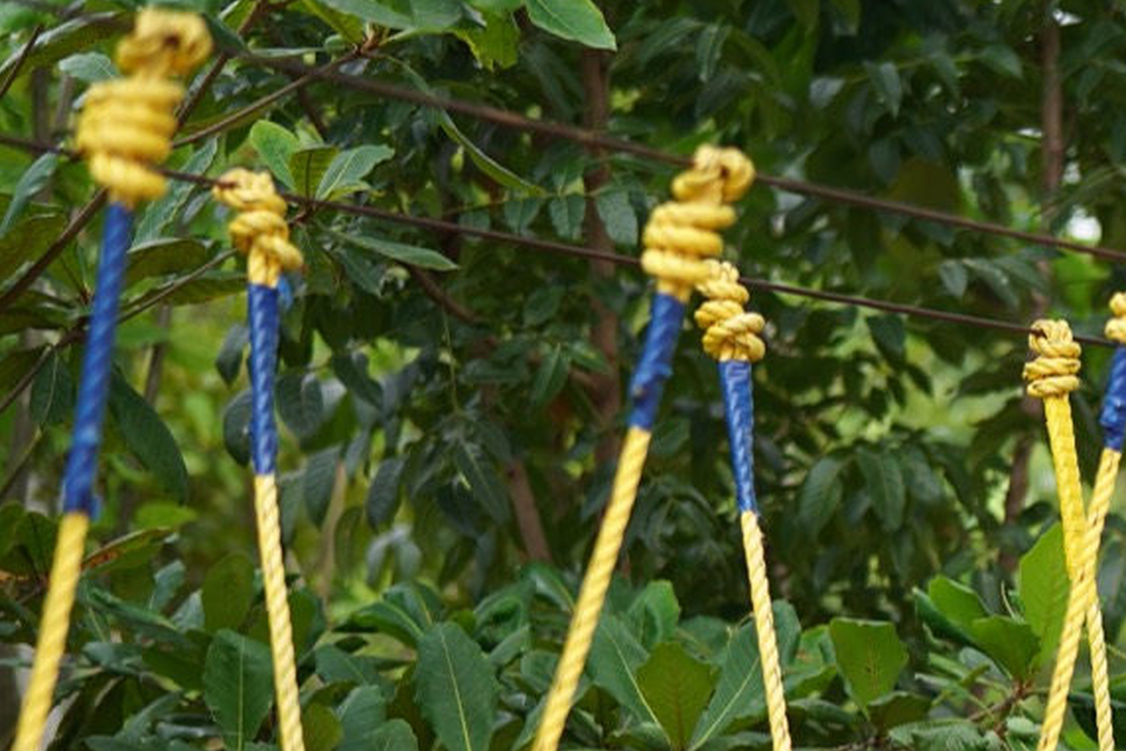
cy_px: 652
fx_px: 4380
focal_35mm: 140
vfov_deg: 9.8
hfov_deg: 14.1
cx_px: 1467
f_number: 1.6
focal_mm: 50
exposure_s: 1/800
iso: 100
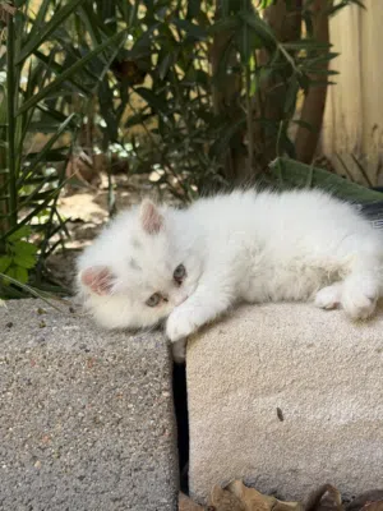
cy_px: 256
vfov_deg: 39.7
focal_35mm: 48
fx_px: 708
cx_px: 192
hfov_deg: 30.3
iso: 80
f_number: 1.78
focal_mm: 6.76
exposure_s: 1/786
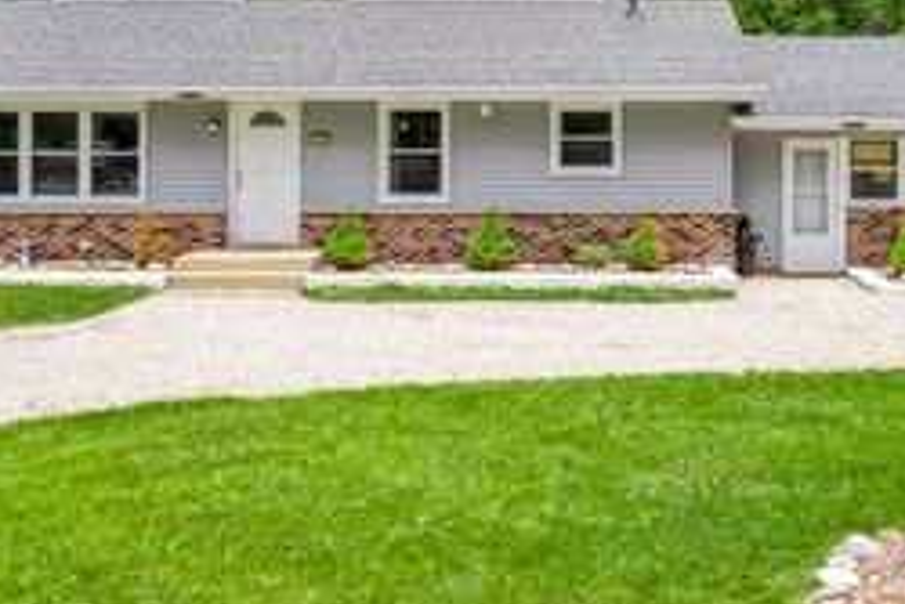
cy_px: 193
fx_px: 1107
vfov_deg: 30.3
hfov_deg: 43.6
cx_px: 634
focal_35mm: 44
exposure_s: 1/2000
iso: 100
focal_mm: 8.38
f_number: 2.8
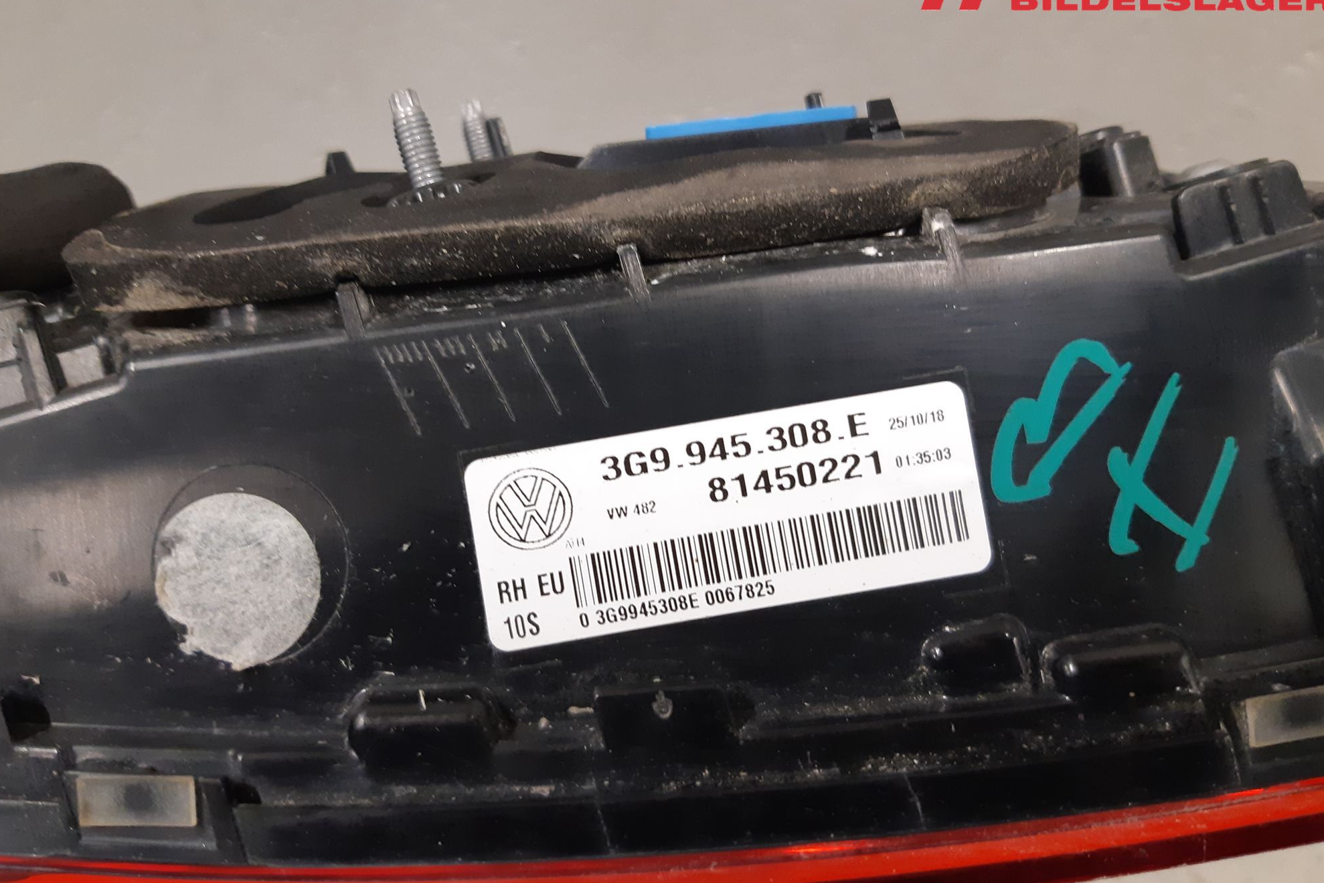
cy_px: 411
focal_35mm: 28
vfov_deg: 46.4
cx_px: 647
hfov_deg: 65.5
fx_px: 1030
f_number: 1.7
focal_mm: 3.93
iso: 250
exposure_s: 1/50
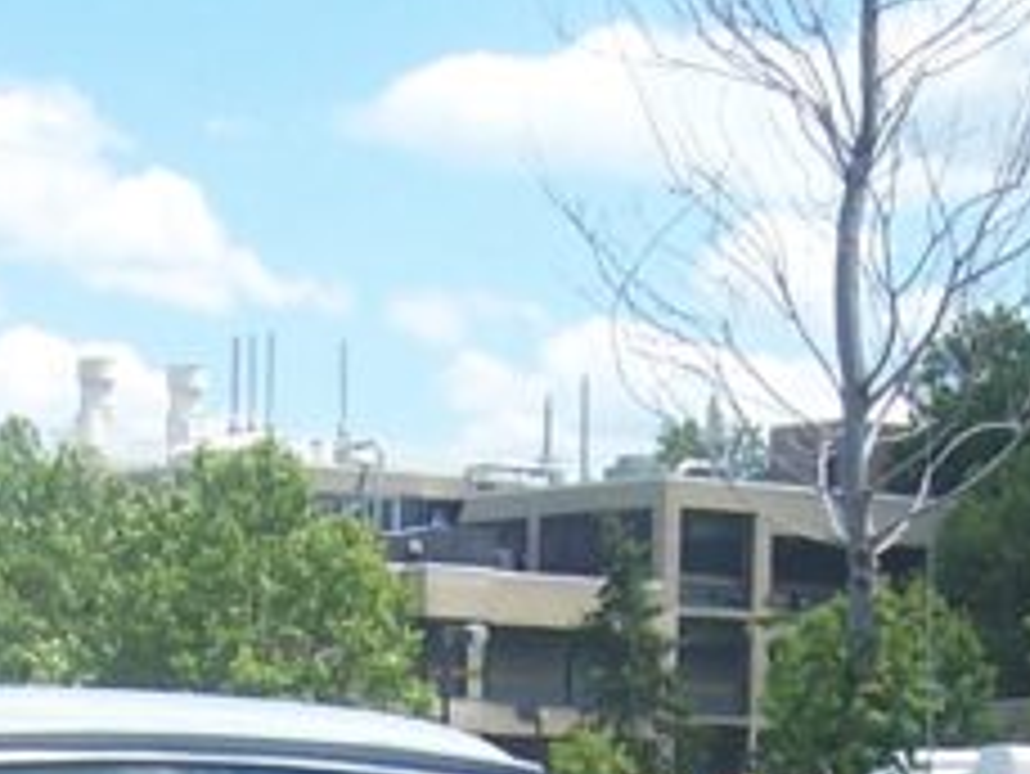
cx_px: 477
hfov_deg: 13.0
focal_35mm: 152
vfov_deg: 9.2
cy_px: 1490
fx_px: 4525
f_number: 5.6
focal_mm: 5.6
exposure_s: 1/350
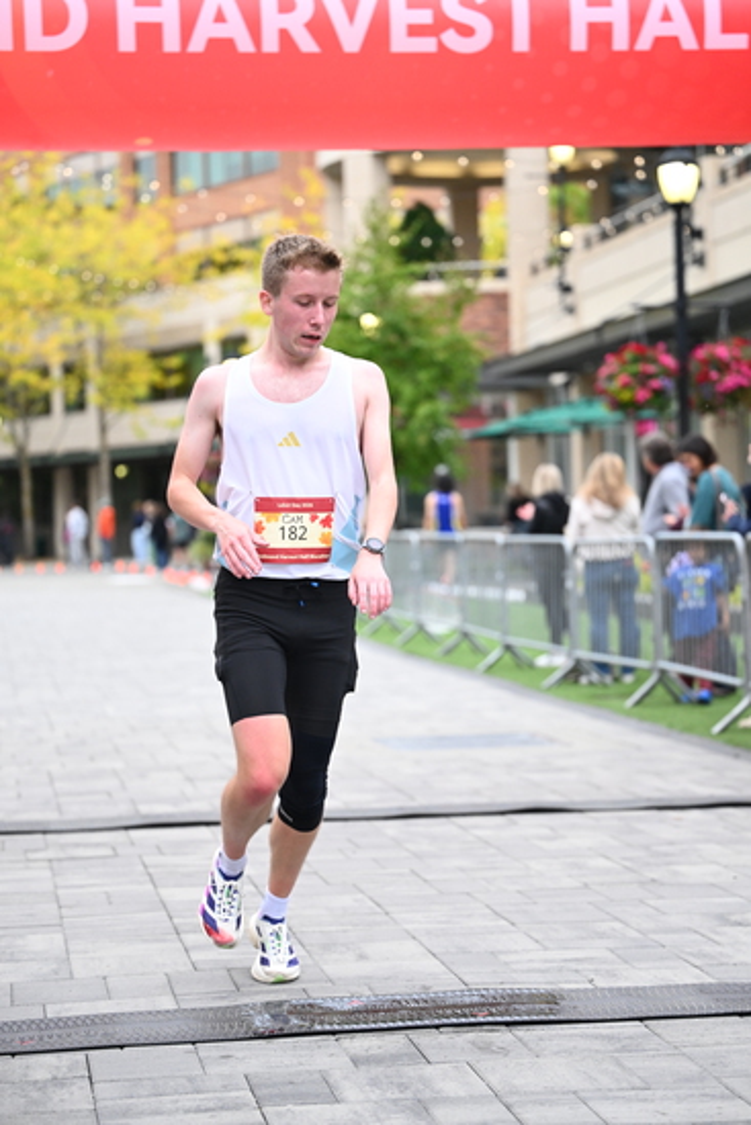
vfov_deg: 24.8
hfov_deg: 16.7
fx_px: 2564
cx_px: 376
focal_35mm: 82
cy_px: 562
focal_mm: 82
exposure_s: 1/1250
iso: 1600
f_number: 2.8
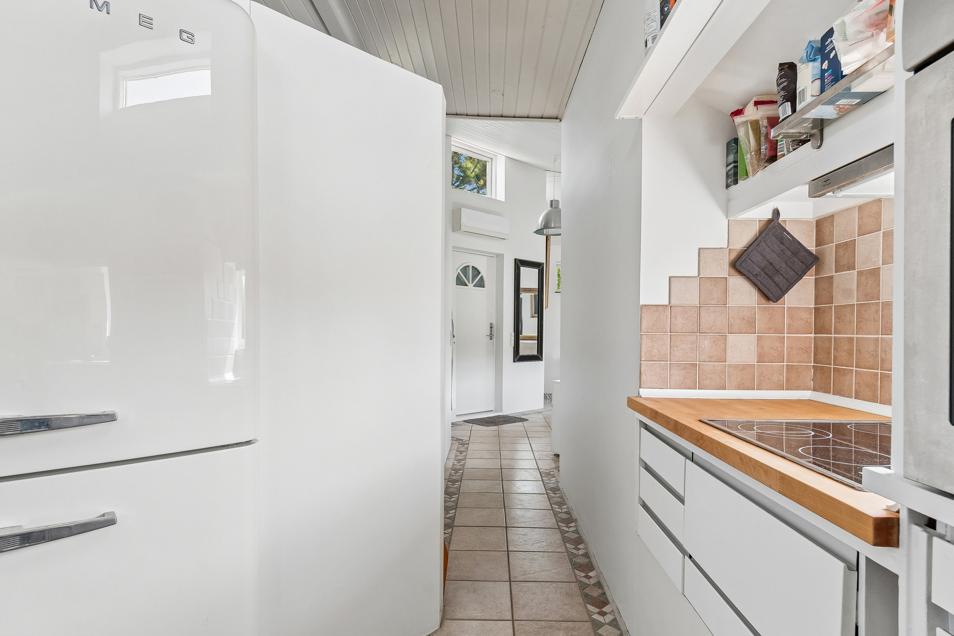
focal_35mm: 18
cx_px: 477
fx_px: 477
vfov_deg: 67.4
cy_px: 318
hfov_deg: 90.0
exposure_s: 1/25
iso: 200
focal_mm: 12
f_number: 10
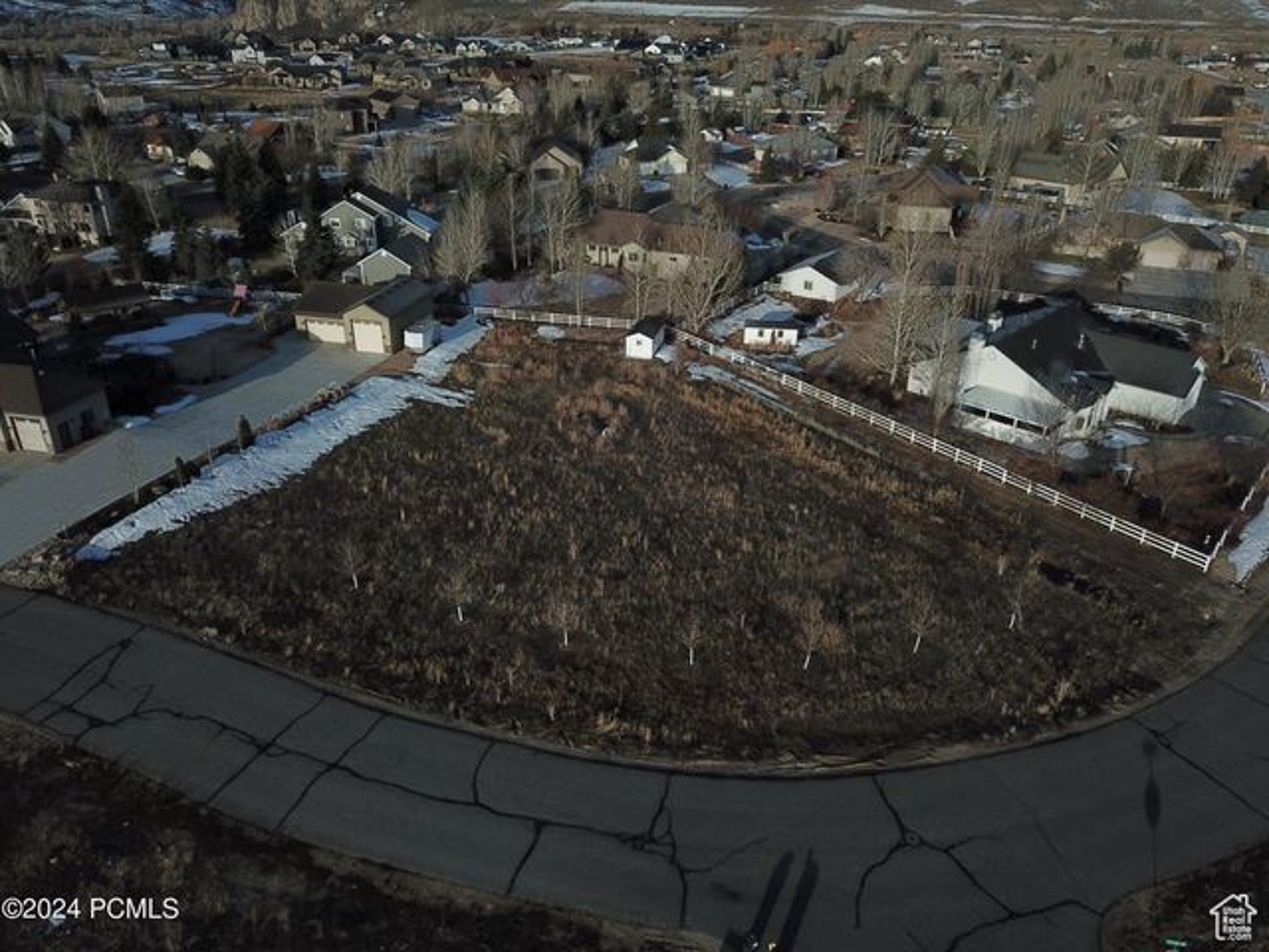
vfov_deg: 53.1
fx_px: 953
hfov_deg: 67.3
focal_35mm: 26
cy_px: 476
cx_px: 634
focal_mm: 4.73
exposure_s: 1/2315
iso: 100
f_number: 2.2
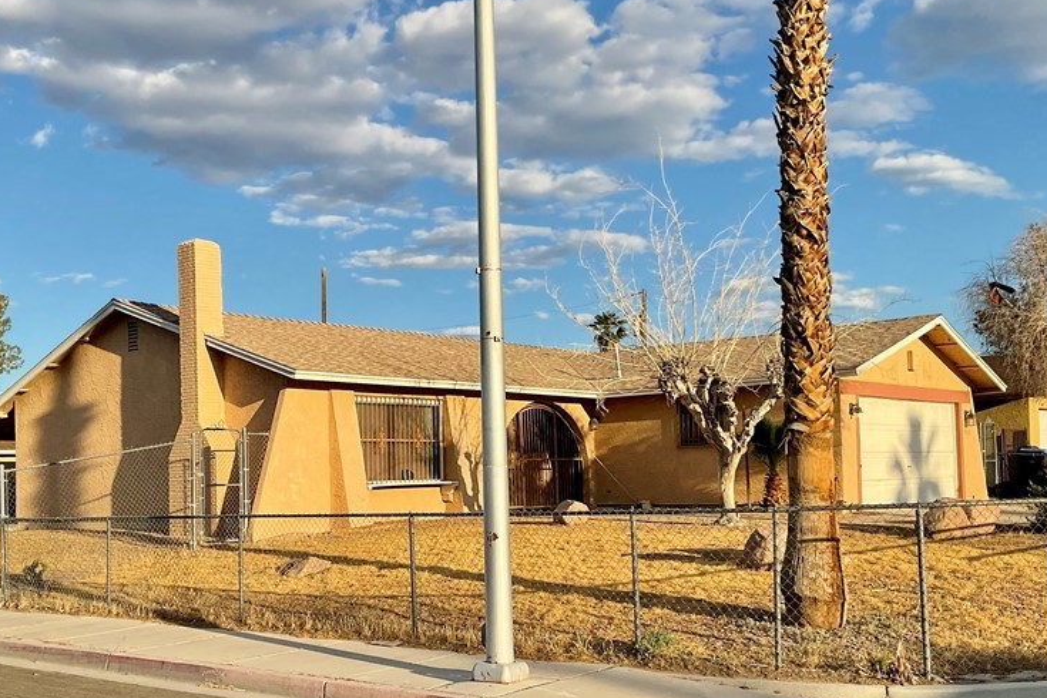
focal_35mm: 42
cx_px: 447
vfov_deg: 31.7
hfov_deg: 46.3
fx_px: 1221
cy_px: 440
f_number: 1.8
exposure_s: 1/1848
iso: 16
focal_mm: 3
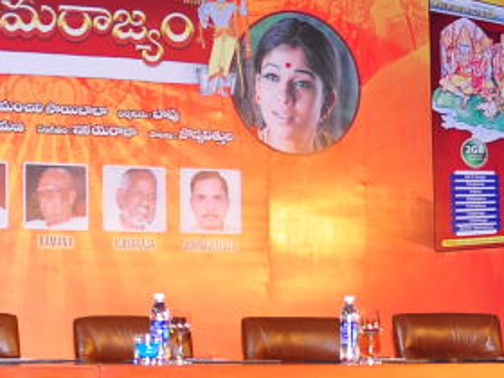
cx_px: 117
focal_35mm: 111
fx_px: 1613
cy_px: 185
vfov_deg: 13.4
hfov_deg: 17.6
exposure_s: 1/160
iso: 500
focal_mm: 21
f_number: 4.5
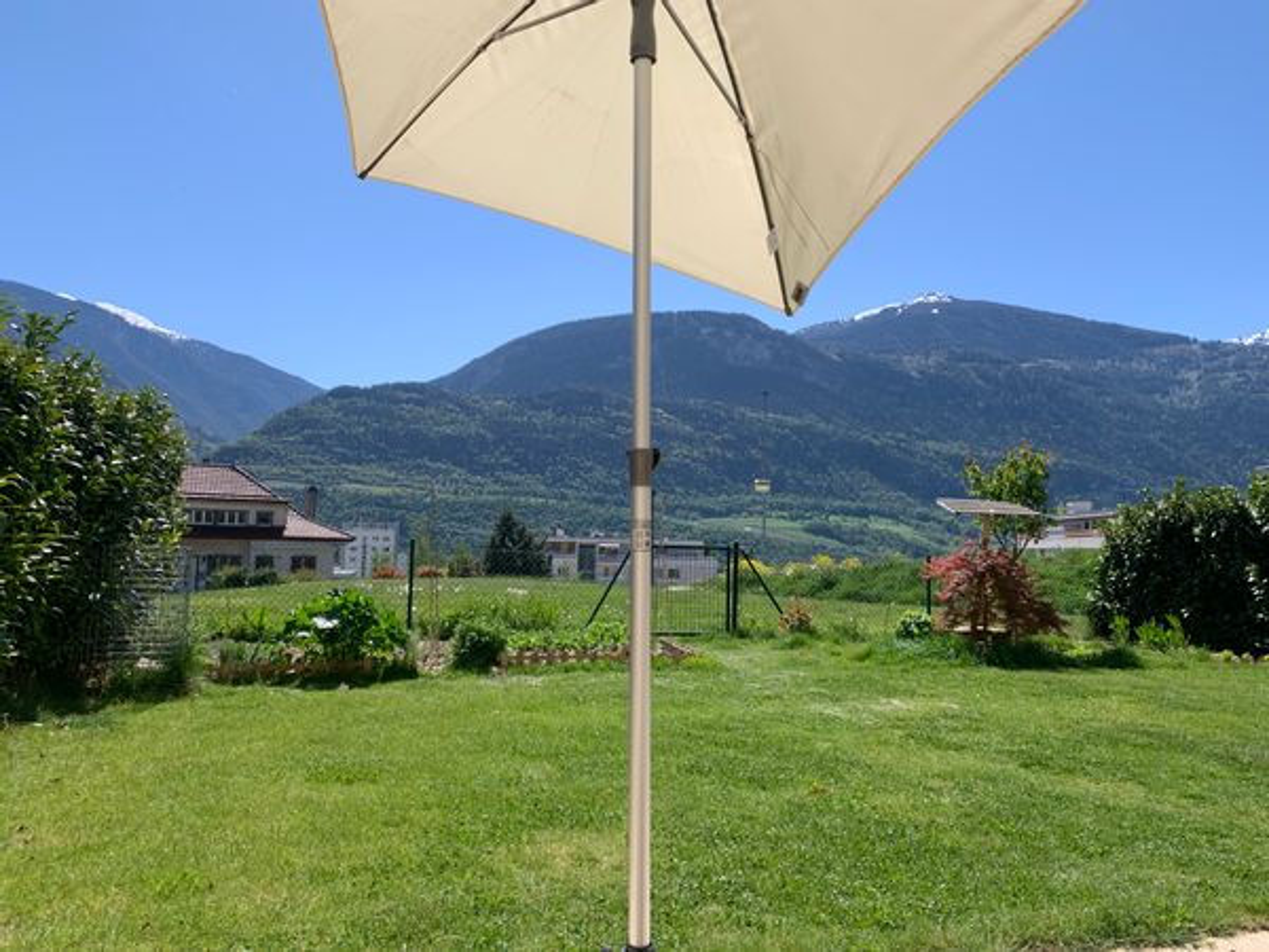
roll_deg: -1.6
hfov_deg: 67.3
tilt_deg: +6.2
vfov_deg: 53.1
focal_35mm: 26
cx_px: 634
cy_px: 476
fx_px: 953
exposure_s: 1/2755
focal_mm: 4.25
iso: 25
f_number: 1.8
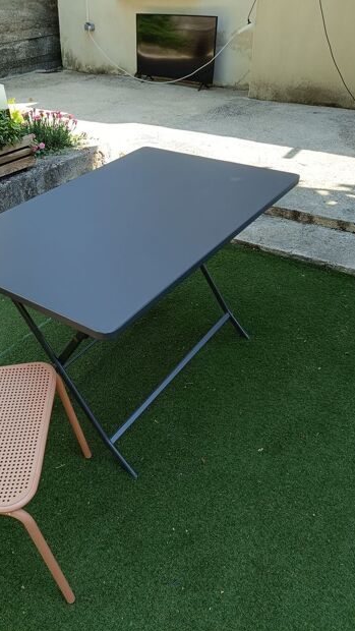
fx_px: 452
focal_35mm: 27
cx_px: 126
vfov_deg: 69.8
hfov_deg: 42.5
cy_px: 309
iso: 53
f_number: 1.88
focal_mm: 5.59
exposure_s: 1/217
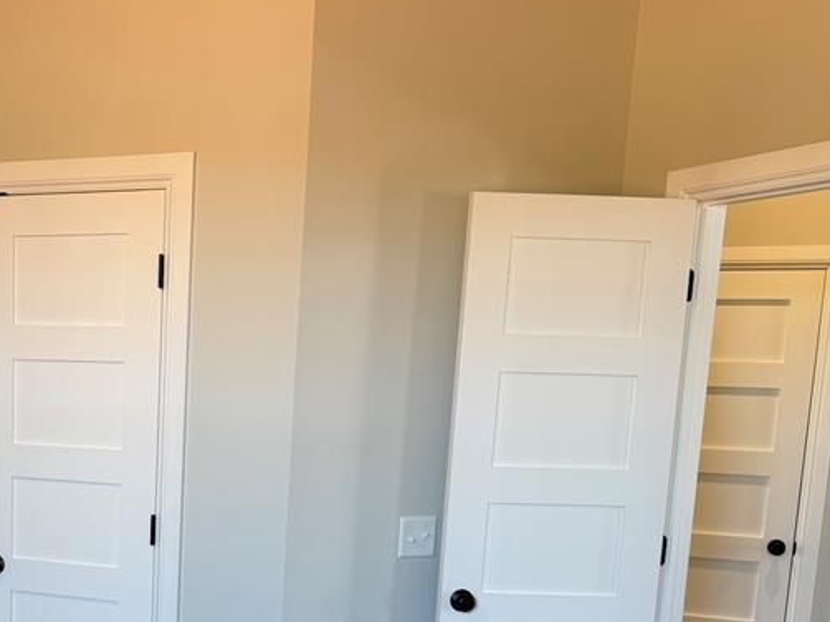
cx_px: 149
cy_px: 589
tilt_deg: -10.0
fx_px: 1174
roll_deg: -1.5
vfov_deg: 28.2
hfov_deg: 37.3
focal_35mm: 49
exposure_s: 1/120
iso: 100
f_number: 1.78
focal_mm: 6.76
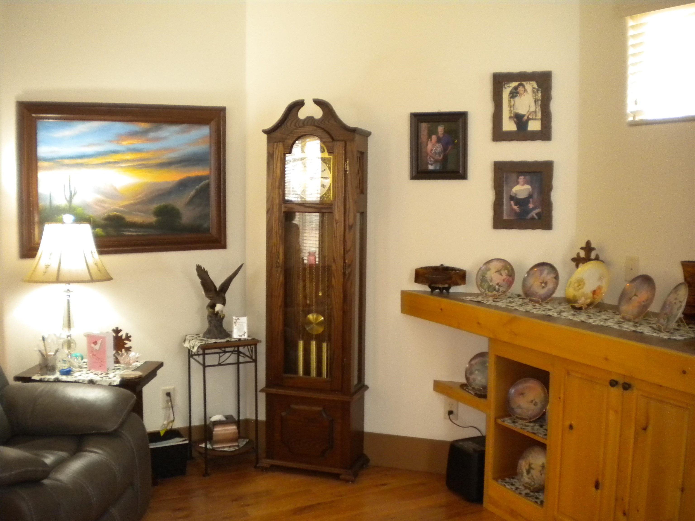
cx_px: 348
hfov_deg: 52.6
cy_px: 260
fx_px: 703
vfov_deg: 40.7
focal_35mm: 35
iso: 400
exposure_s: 1/30
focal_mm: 6.3
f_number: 3.1
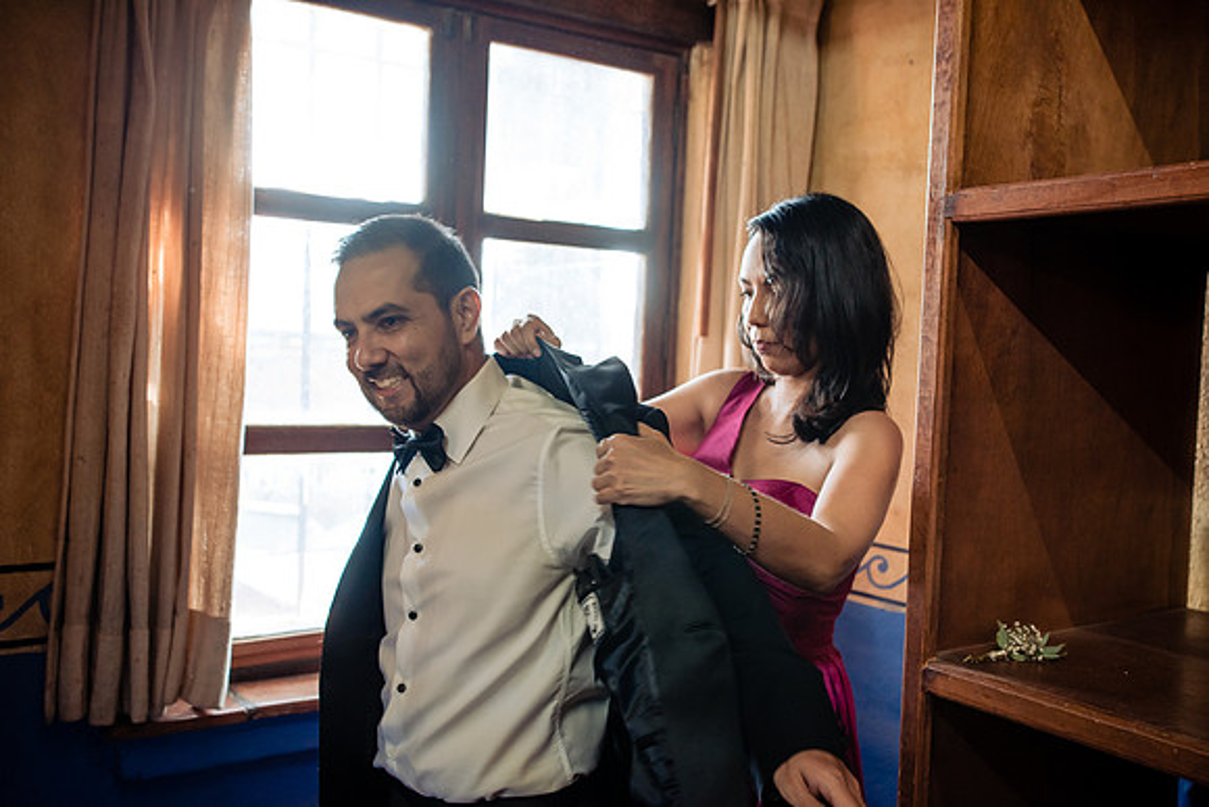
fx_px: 1176
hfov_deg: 54.4
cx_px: 604
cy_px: 404
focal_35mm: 35
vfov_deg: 37.9
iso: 800
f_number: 3.5
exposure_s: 1/100
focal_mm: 35
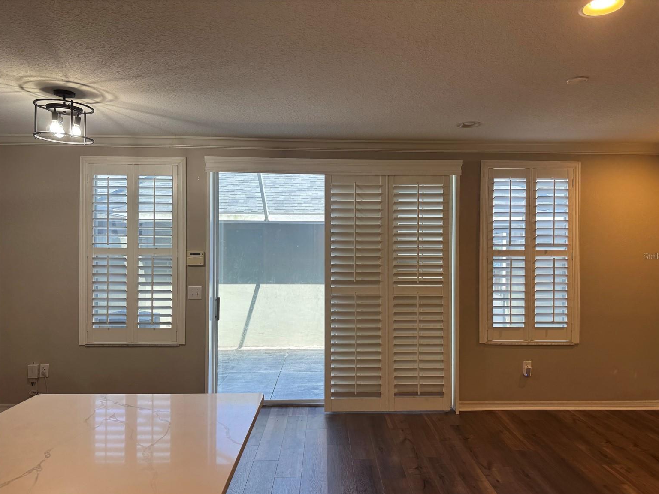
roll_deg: +0.3
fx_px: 476
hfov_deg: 69.4
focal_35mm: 25
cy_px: 256
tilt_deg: -1.5
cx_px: 341
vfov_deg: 54.9
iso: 100
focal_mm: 6.76
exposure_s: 1/120
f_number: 1.78
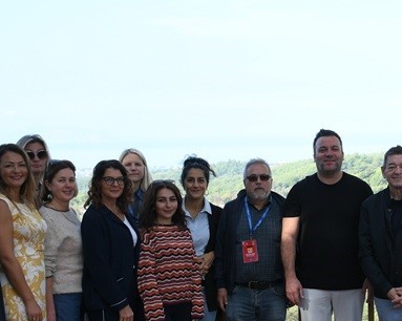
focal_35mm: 90
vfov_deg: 17.0
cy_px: 217
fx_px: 1070
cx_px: 349
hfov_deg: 20.9
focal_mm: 22
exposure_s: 1/320
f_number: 3.5
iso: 100
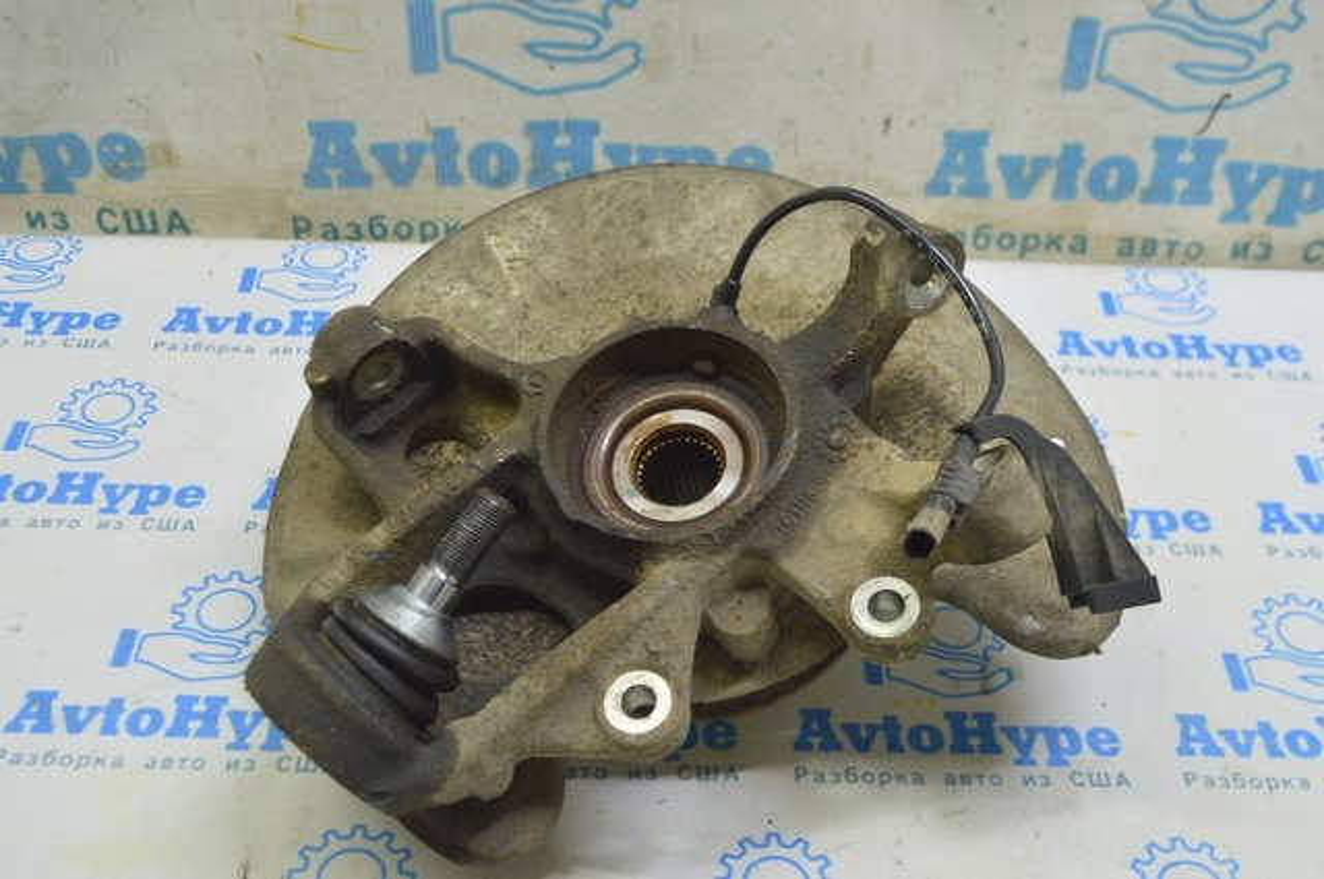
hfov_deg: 45.0
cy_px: 440
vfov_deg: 30.8
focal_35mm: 44
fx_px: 1598
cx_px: 662
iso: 400
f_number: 5.6
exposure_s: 1/20
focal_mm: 29
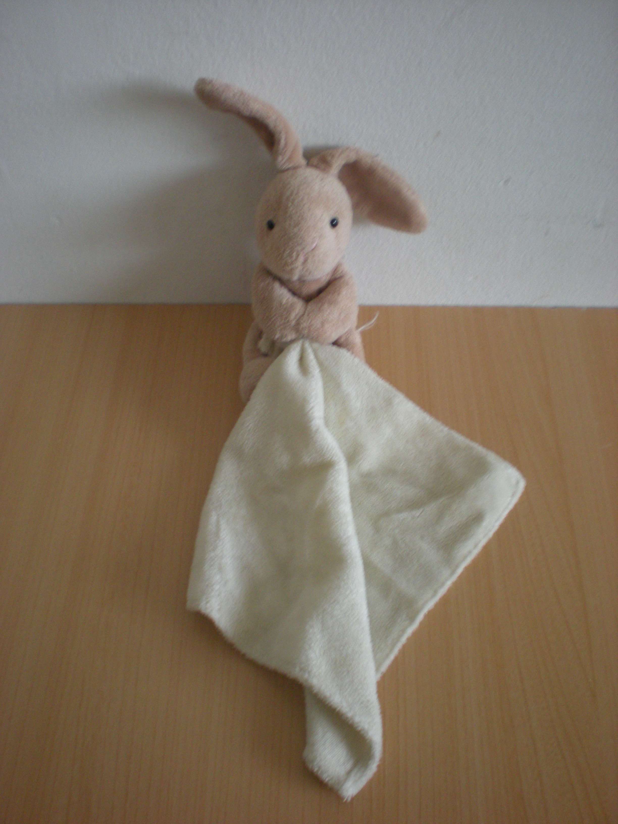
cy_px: 412
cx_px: 309
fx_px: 905
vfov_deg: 49.0
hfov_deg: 37.7
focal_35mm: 38
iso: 200
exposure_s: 1/18.2
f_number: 3.1
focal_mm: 6.3
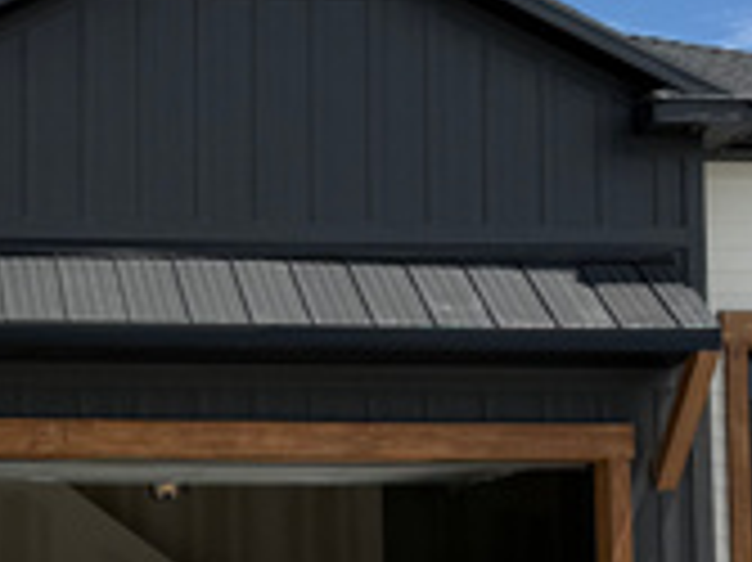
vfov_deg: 15.9
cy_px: 468
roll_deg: +0.1
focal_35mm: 92
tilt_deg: +5.8
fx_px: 1997
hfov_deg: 20.6
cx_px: 0
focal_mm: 6.76
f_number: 1.78
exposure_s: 1/7353
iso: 80
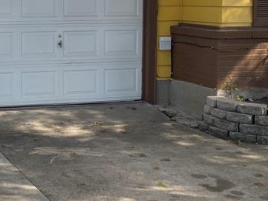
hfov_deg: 24.0
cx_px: -15
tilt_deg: -5.1
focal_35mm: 77
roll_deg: +0.4
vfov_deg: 18.8
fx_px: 596
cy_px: 26
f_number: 1.6
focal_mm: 4.2
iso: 32
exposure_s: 1/1453
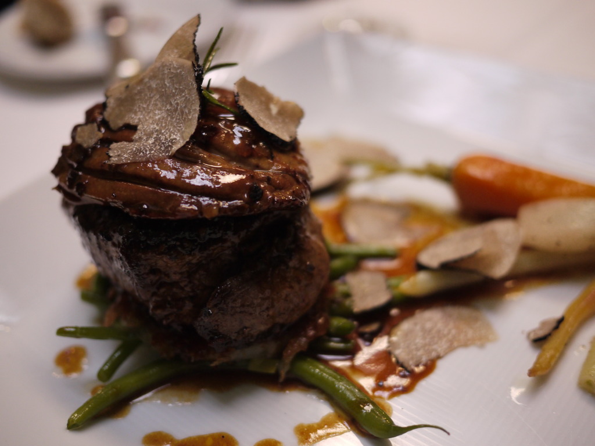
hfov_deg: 46.8
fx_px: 688
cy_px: 223
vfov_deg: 36.0
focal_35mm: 40
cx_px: 298
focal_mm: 20
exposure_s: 1/30
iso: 400
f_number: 1.7
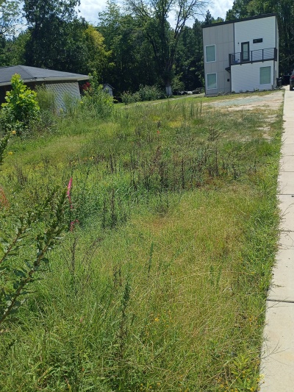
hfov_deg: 48.2
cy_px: 196
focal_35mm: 29
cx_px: 147
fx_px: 328
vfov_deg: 61.6
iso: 102
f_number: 1.8
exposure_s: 1/1508
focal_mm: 4.27
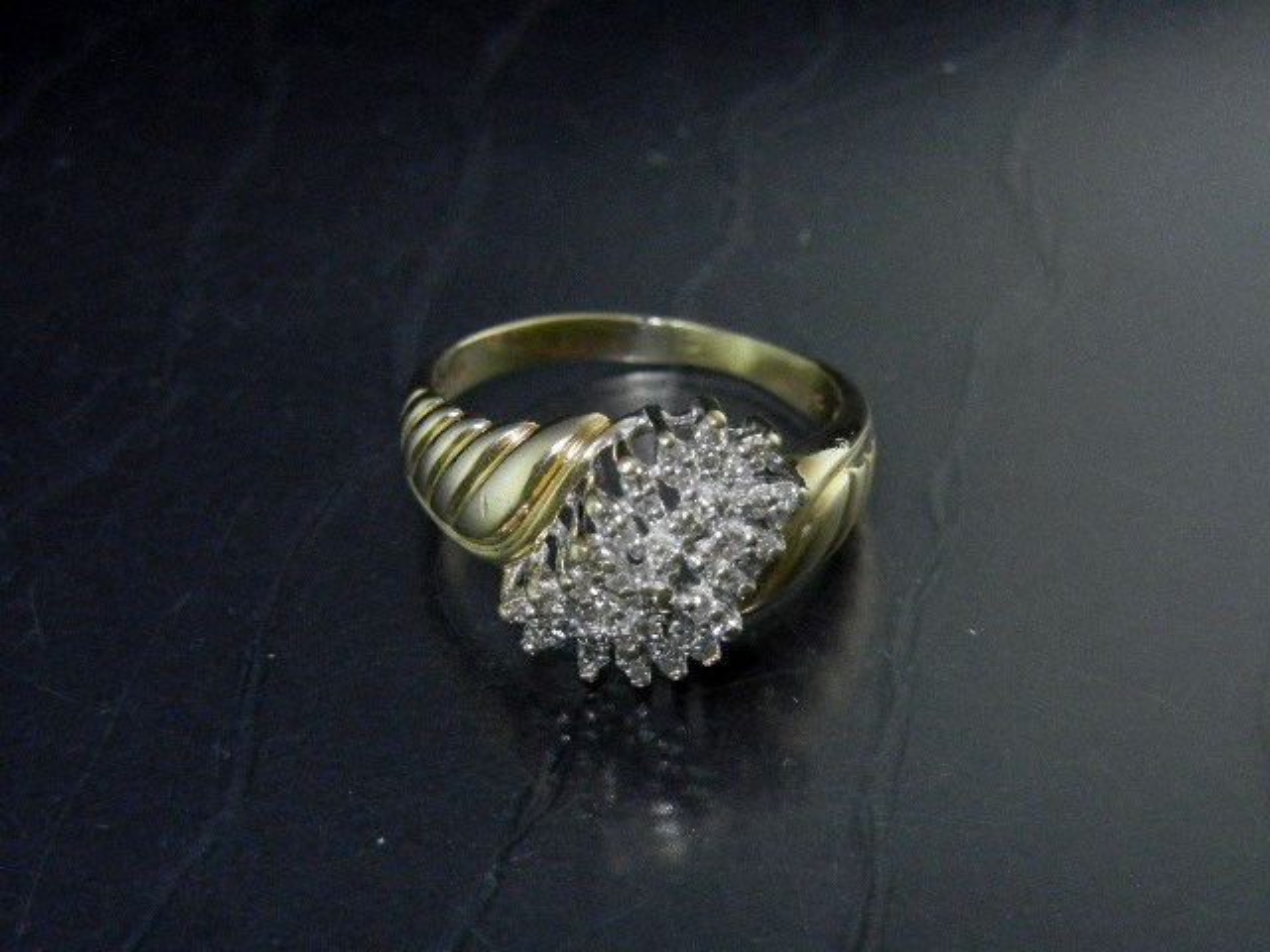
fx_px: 2825
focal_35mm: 77
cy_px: 476
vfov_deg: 19.1
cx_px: 635
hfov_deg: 25.3
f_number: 8.6
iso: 800
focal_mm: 13.9
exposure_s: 1/30
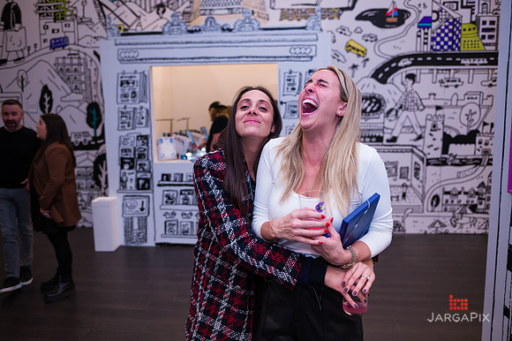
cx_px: 256
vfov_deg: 42.3
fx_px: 441
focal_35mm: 31
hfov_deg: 60.3
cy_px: 170
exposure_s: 1/400
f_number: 3.2
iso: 1600
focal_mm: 31
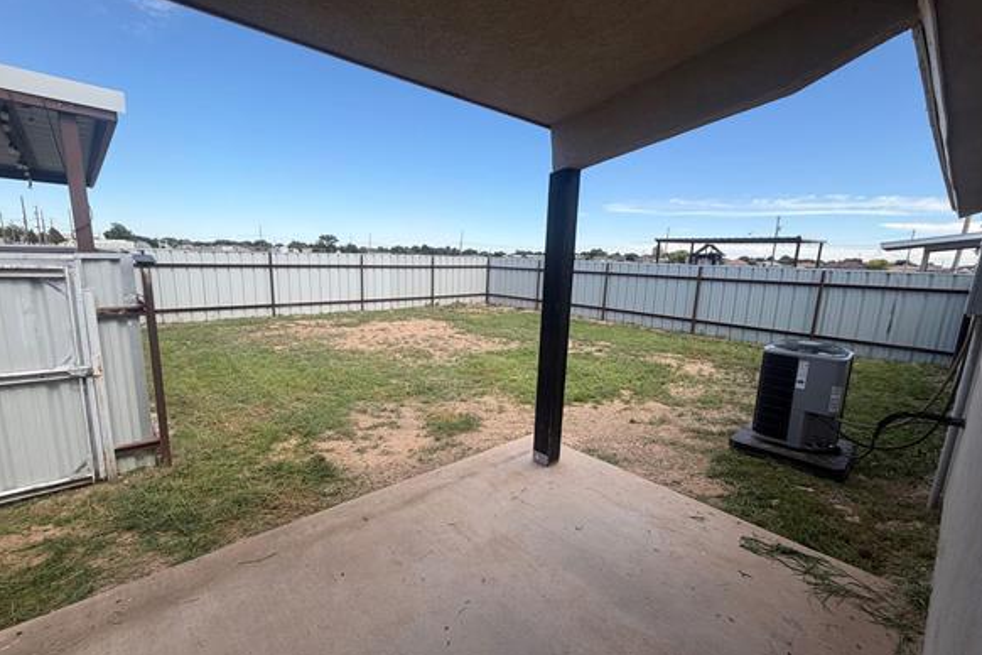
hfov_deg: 96.7
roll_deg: -1.4
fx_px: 436
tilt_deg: -11.4
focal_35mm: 16
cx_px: 481
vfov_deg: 73.7
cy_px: 341
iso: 32
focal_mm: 2.22
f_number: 2.2
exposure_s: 1/770
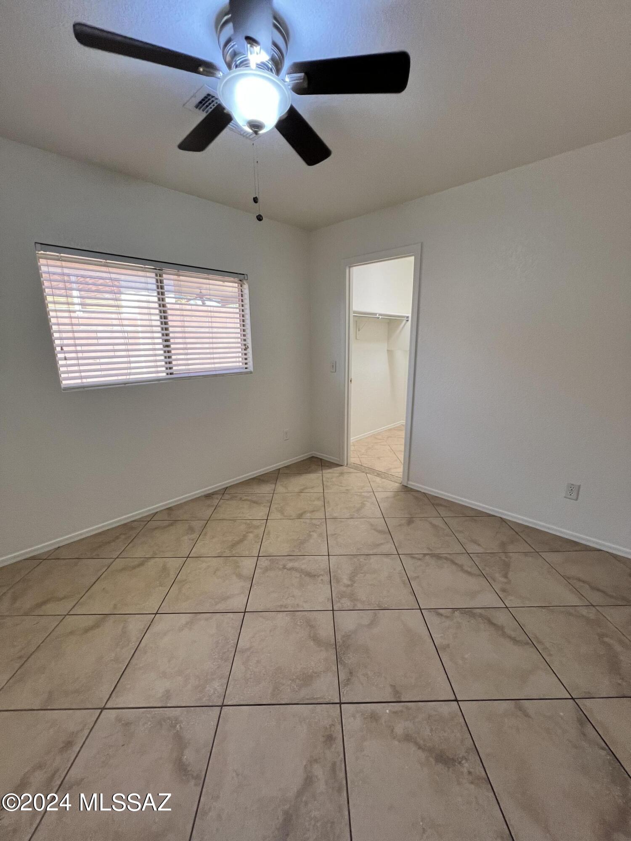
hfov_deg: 89.9
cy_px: 420
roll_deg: +0.8
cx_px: 316
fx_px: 316
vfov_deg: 106.2
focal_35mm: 13
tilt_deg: -13.3
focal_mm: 1.57
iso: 125
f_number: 1.8
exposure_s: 1/60
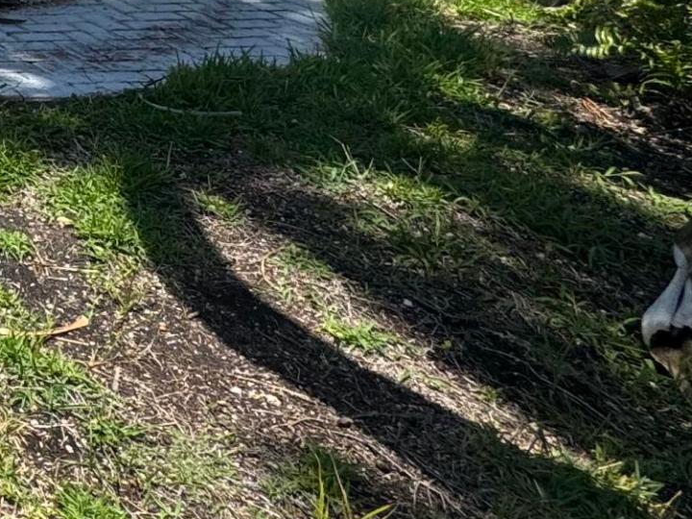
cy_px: -127
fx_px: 1119
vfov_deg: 23.5
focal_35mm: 56
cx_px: -484
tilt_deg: -10.4
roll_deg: -3.2
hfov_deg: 23.0
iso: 40
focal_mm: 2.22
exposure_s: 1/1672
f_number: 2.2
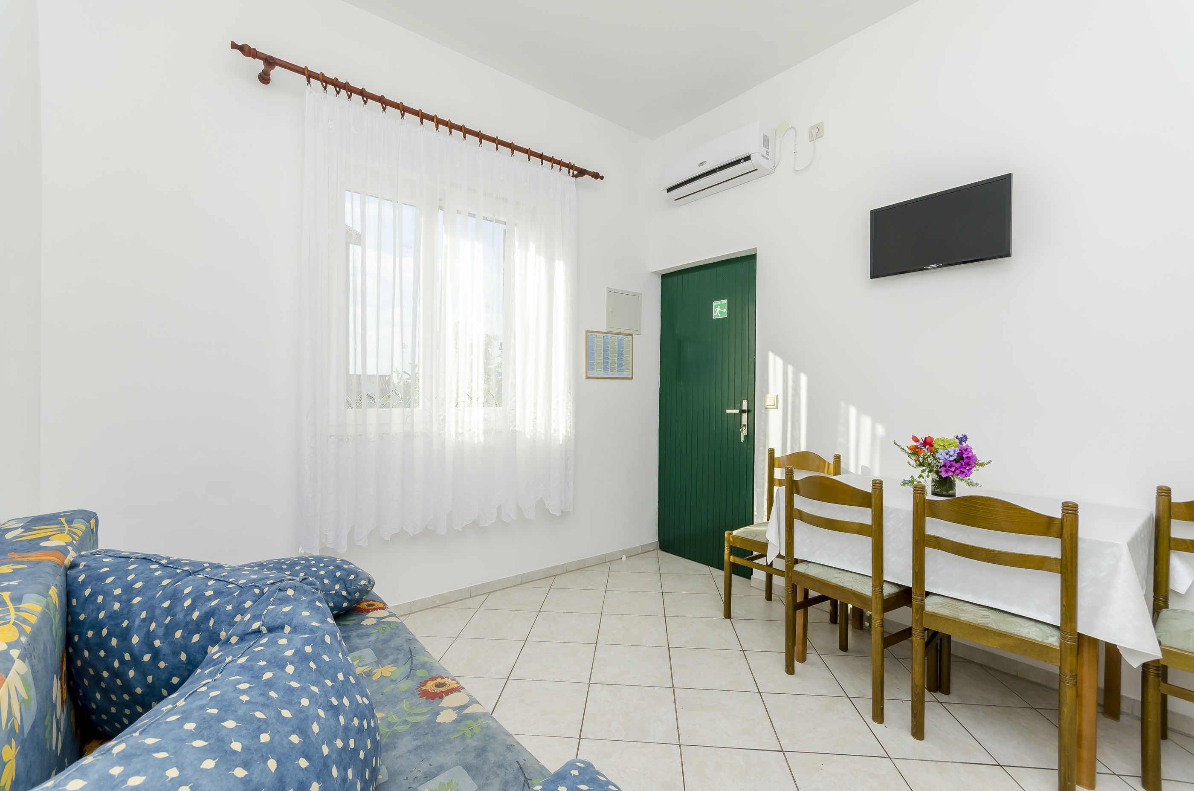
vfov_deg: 77.1
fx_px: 497
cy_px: 396
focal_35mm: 15
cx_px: 597
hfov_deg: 100.5
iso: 250
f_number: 9
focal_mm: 10
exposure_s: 1/160
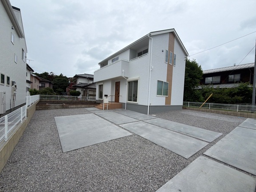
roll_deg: -1.9
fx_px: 111
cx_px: 128
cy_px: 101
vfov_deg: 81.7
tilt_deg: -1.6
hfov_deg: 98.2
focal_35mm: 15
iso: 25
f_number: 2.2
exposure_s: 1/770
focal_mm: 2.22
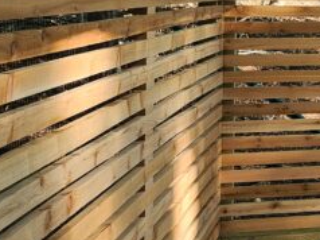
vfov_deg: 14.6
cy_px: -12
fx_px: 914
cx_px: 605
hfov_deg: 16.2
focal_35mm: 99
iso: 20
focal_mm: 5.4
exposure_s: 1/180
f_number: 1.8
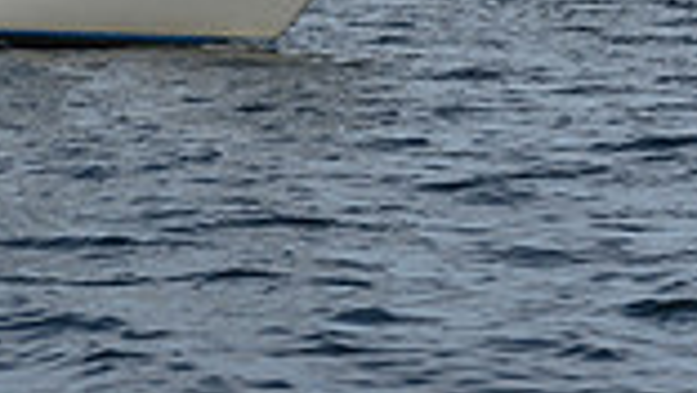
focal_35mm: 351
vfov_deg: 3.4
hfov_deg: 6.1
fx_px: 6492
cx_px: 56
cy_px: -826
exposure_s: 1/1000
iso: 320
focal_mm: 90
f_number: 10
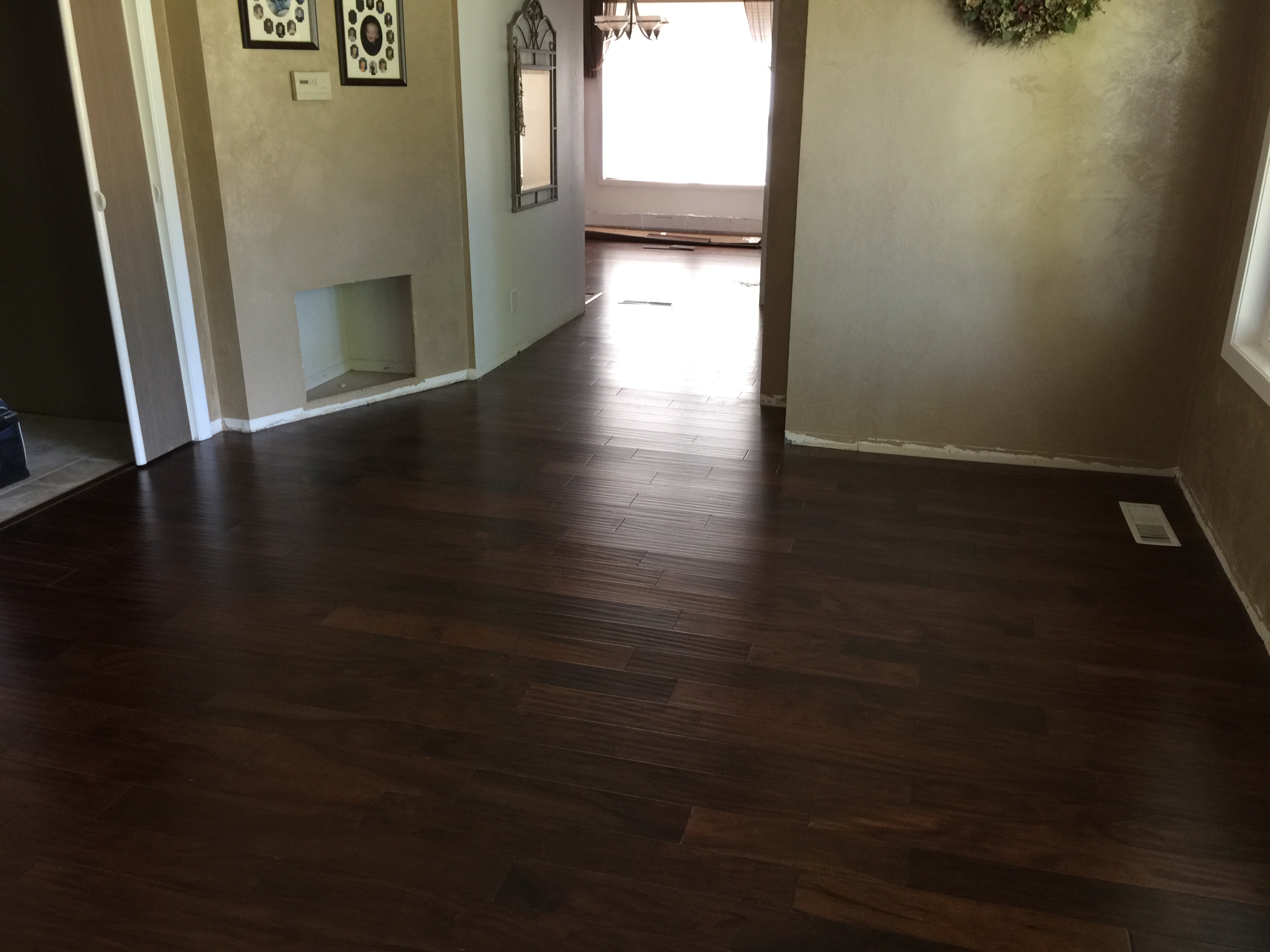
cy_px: 476
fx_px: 1064
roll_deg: -1.1
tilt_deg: -18.9
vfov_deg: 48.2
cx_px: 635
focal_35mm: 29
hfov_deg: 61.7
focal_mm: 4.15
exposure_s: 1/15
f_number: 2.2
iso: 50
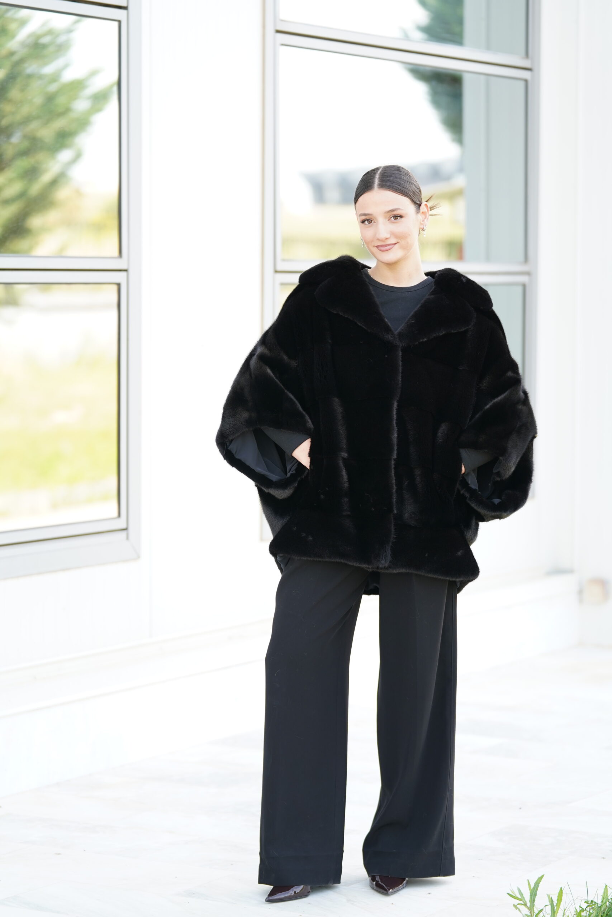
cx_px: 306
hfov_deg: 12.6
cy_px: 458
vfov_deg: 18.8
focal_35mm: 109
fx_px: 2779
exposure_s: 1/250
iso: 250
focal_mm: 109
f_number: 2.8
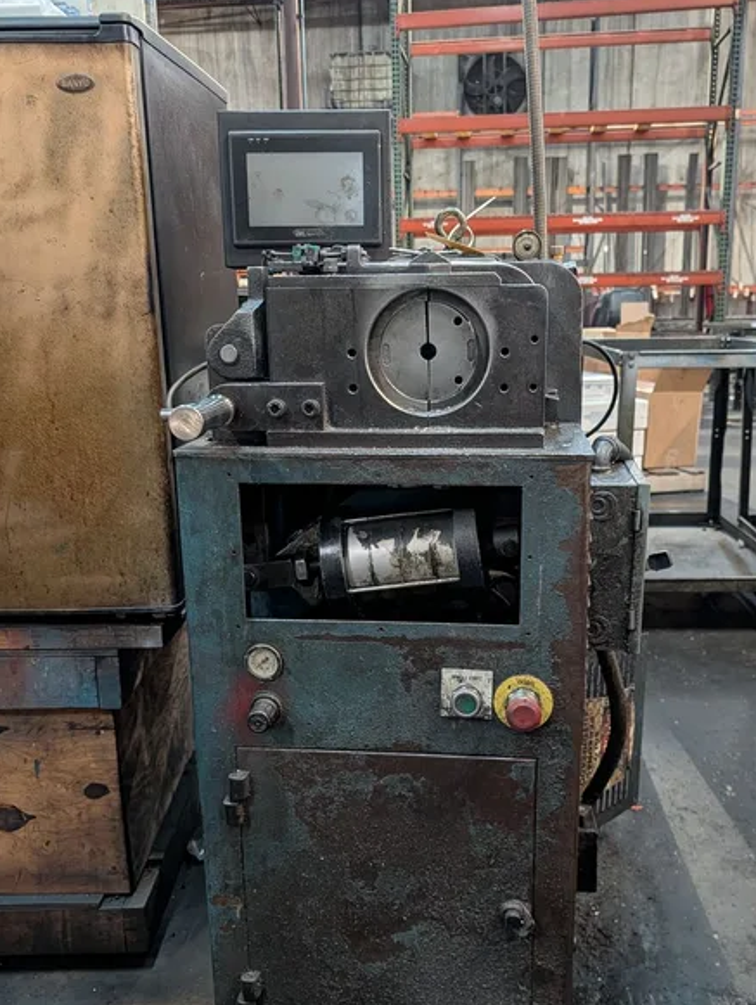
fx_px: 901
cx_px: 397
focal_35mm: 31
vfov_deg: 58.2
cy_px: 555
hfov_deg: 45.5
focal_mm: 6.9
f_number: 1.68
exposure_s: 1/60
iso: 139
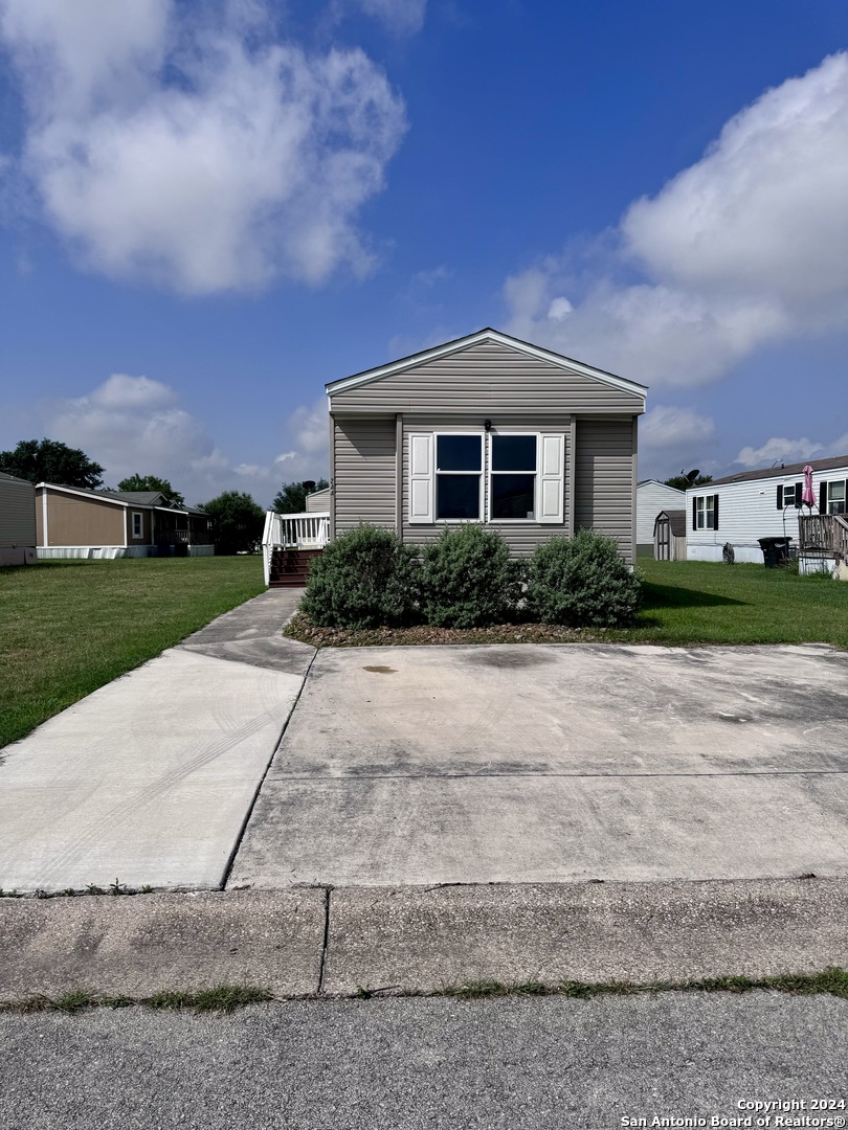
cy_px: 565
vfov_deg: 71.6
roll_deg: +1.1
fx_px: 784
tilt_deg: -1.7
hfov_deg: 56.8
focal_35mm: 24
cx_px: 424
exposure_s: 1/12346
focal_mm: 6.76
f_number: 1.78
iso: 80
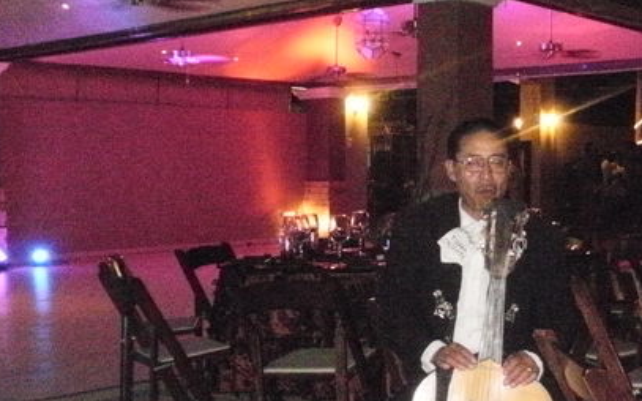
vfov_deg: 21.5
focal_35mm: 60
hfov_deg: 33.5
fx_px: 1049
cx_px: 465
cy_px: 265
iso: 1600
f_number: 3.5
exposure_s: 1/30
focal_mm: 6.3
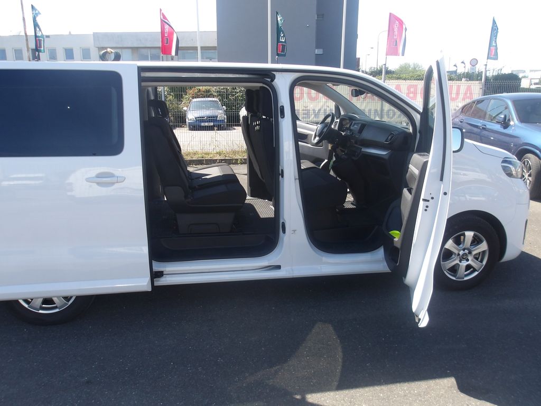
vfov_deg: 51.4
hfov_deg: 65.3
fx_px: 422
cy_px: 203
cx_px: 270
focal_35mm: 27
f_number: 3
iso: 100
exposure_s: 1/470
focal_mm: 4.9
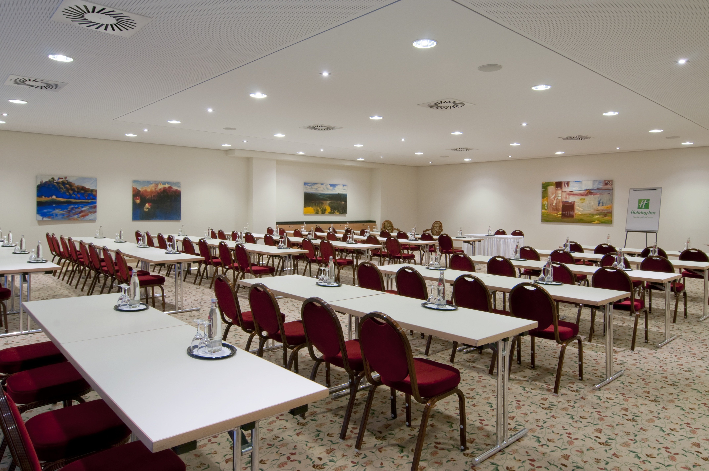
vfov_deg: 56.0
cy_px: 236
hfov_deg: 77.4
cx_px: 354
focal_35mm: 22
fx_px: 443
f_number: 11
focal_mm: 15
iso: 200
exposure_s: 1/2
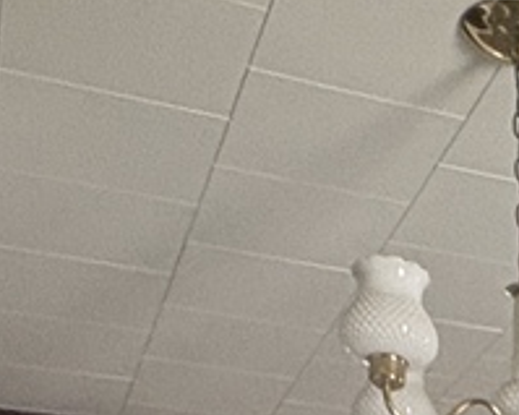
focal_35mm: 99
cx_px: 788
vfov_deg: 11.8
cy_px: 1075
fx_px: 1520
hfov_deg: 17.4
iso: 200
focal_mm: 2.22
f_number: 2.2
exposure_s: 1/85
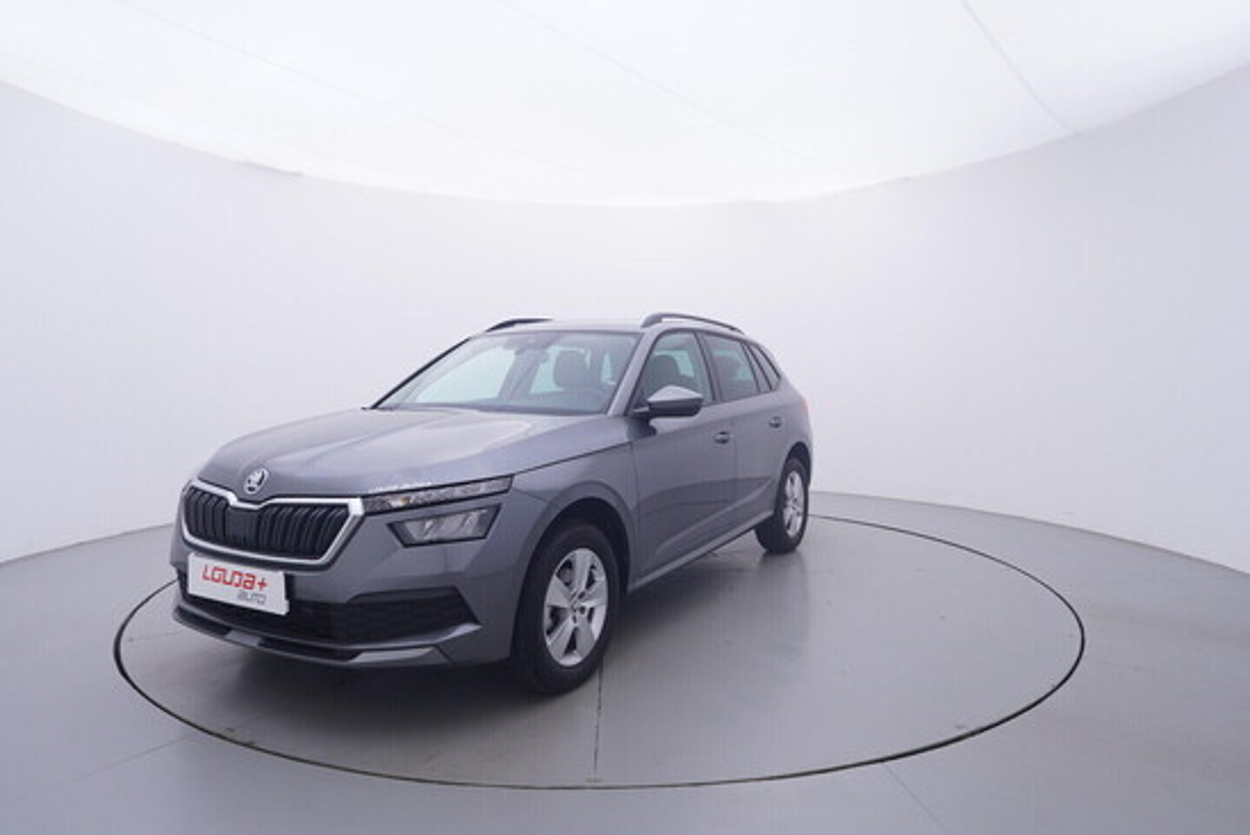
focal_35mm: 22
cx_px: 625
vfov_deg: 56.2
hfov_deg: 77.3
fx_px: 782
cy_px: 418
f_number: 5
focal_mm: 15
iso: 200
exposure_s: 1/80
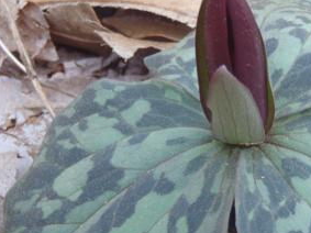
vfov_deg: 17.3
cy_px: 174
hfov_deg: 22.9
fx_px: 763
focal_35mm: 85
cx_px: 223
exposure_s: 1/50
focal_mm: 6.64
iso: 80
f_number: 4.7
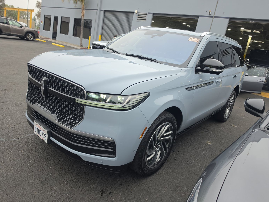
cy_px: 103
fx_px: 187
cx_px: 139
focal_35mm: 24
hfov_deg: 71.6
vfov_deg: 56.8
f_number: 1.4
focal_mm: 6.5
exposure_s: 1/123
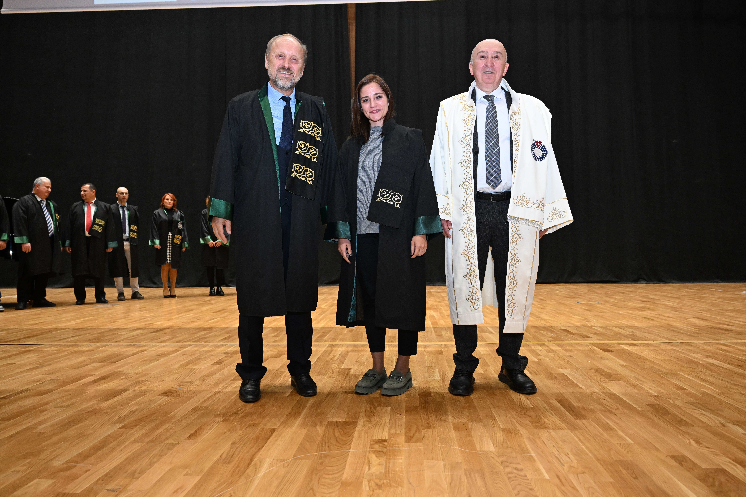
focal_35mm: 26
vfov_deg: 50.4
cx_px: 373
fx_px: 528
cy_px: 248
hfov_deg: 70.4
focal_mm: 25.5
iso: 2000
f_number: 4.5
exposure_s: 1/100
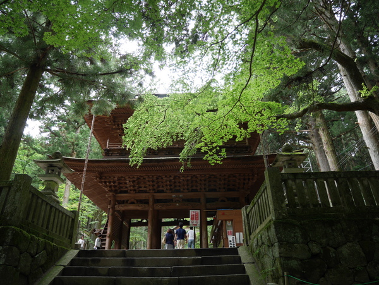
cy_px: 142
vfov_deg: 56.9
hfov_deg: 71.6
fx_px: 263
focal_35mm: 24
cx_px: 190
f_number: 3.5
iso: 200
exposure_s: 1/60
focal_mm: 12
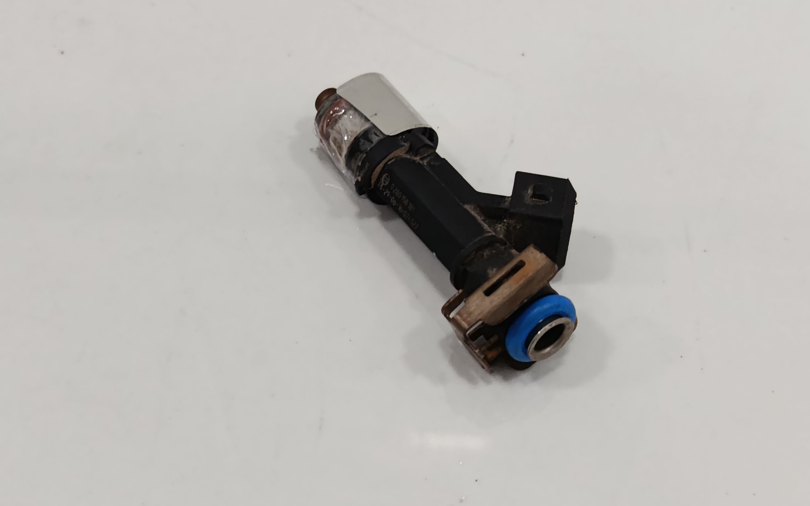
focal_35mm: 46
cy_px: 258
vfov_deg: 28.0
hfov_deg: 43.5
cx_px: 408
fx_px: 1015
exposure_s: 1/100
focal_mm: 5.24
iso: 761
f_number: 1.7
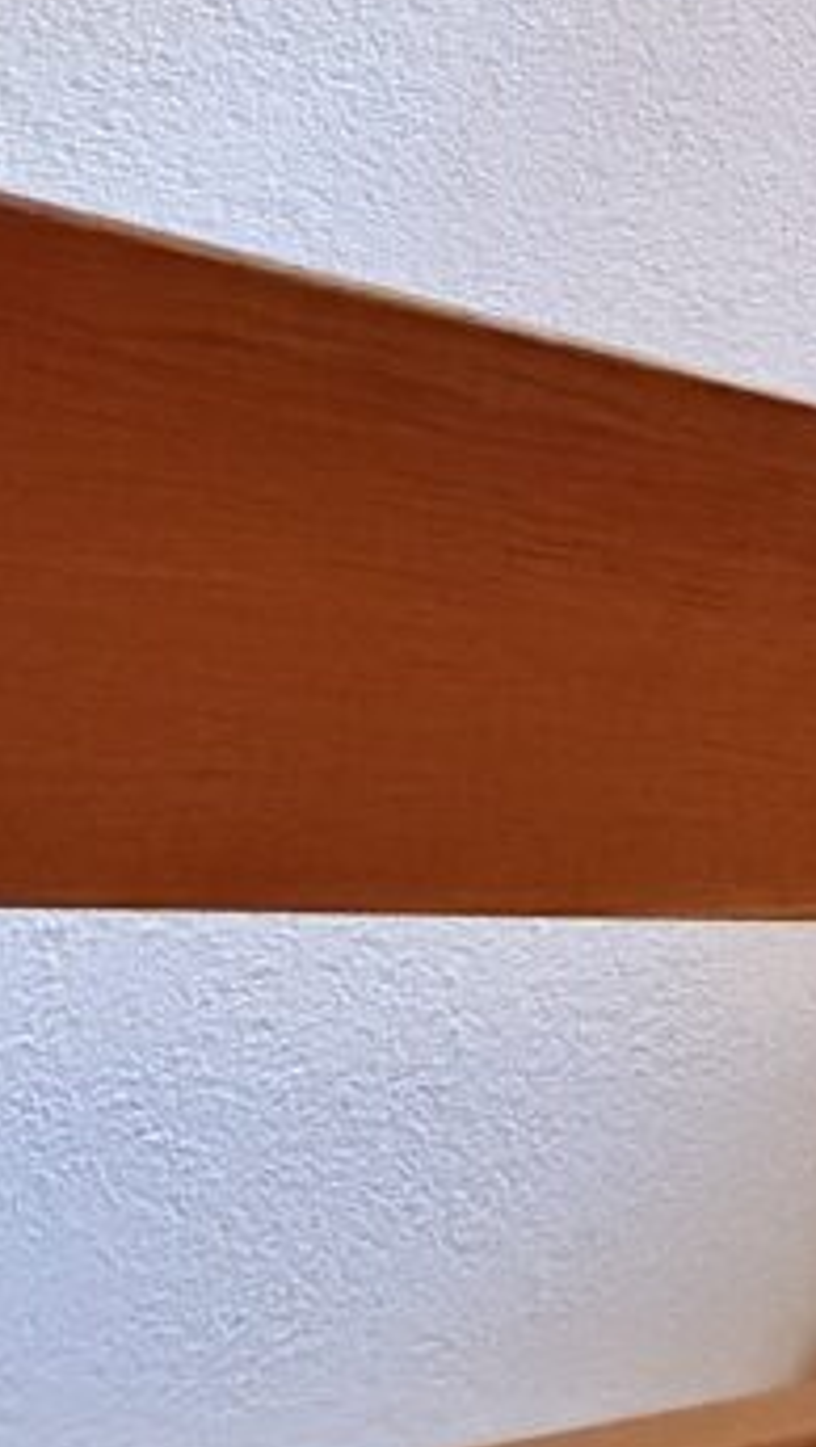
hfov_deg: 12.7
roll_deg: +0.6
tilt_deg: -3.0
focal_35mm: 62
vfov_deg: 27.6
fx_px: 2380
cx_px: 2166
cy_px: -484
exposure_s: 1/50
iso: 1000
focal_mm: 2.22
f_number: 2.2
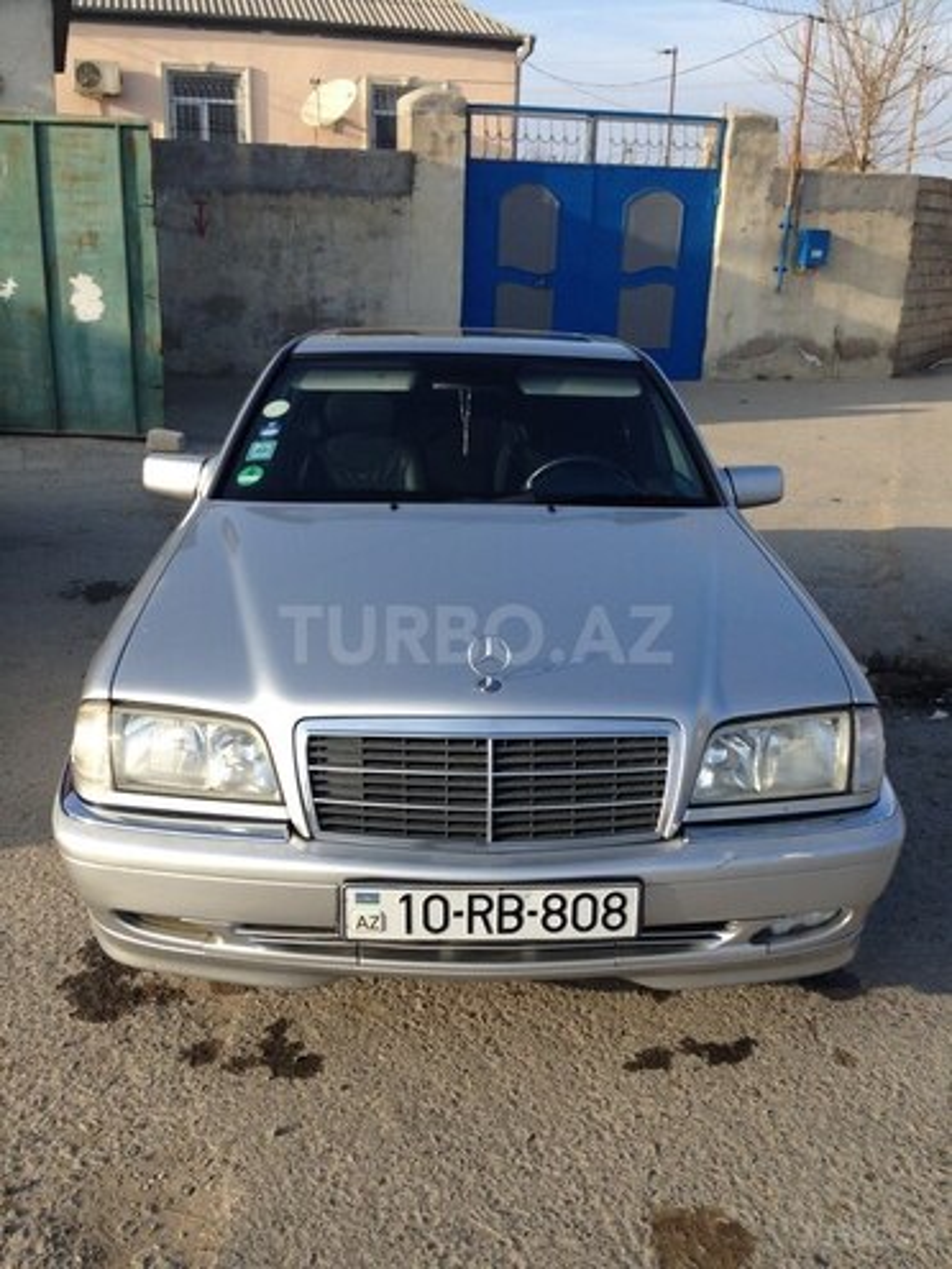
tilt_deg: -15.9
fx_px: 1210
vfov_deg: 55.4
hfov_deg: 42.9
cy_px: 634
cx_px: 476
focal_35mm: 33
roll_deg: -2.0
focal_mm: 4.12
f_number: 2.4
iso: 50
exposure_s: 1/809
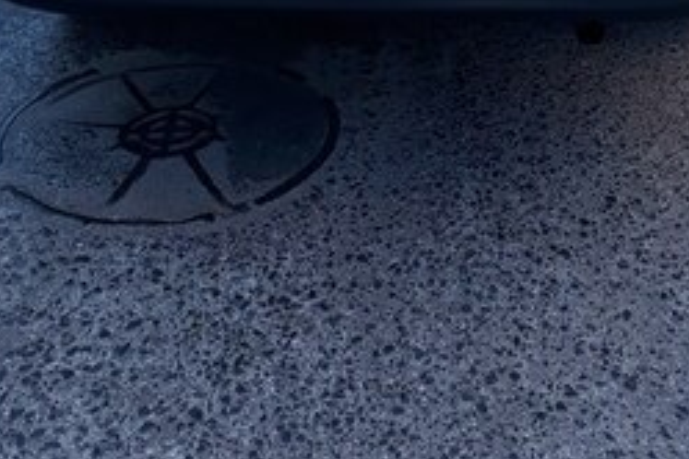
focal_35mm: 56
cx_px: 351
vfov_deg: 21.5
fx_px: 1072
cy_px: -160
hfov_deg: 35.6
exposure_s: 1/238
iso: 40
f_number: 1.9
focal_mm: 3.6
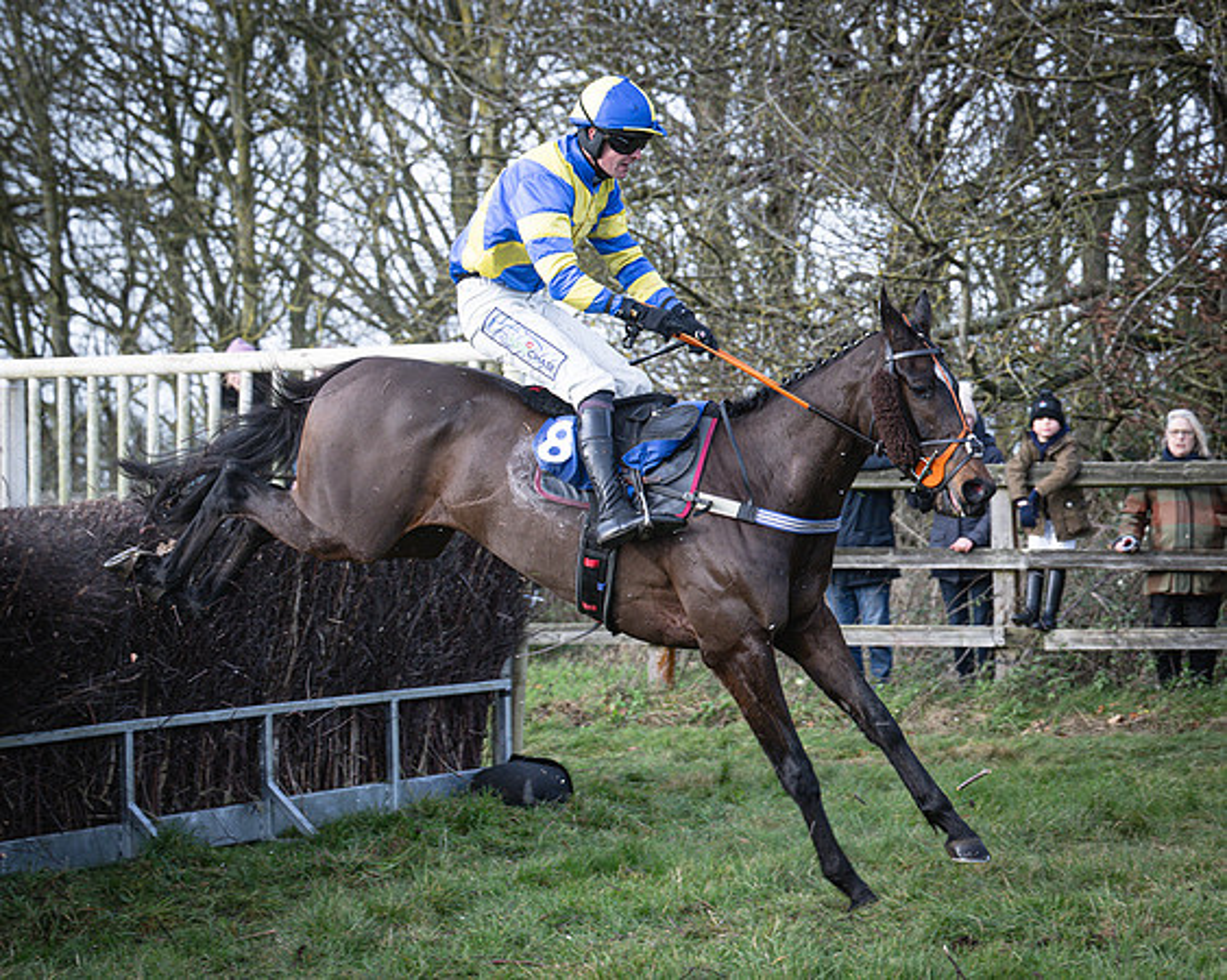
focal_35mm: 112
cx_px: 769
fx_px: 4055
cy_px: 432
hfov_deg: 17.2
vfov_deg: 13.8
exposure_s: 1/1000
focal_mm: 70
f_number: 4
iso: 400
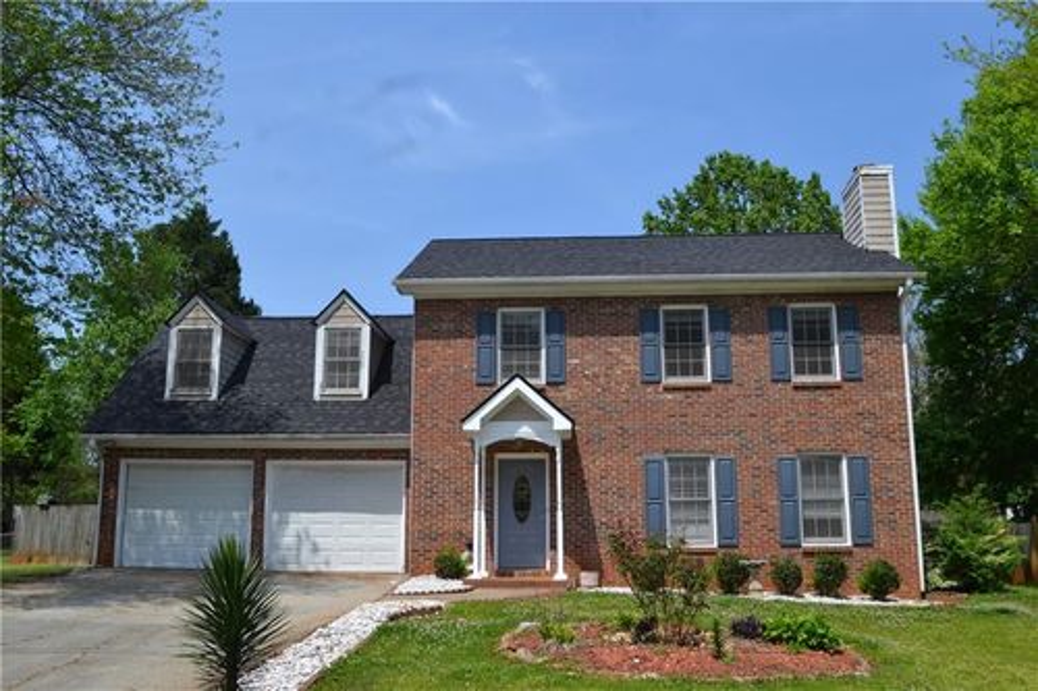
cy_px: 346
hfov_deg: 57.2
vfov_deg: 39.9
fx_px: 951
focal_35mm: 33
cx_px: 519
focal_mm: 22
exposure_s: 1/250
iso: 100
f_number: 8
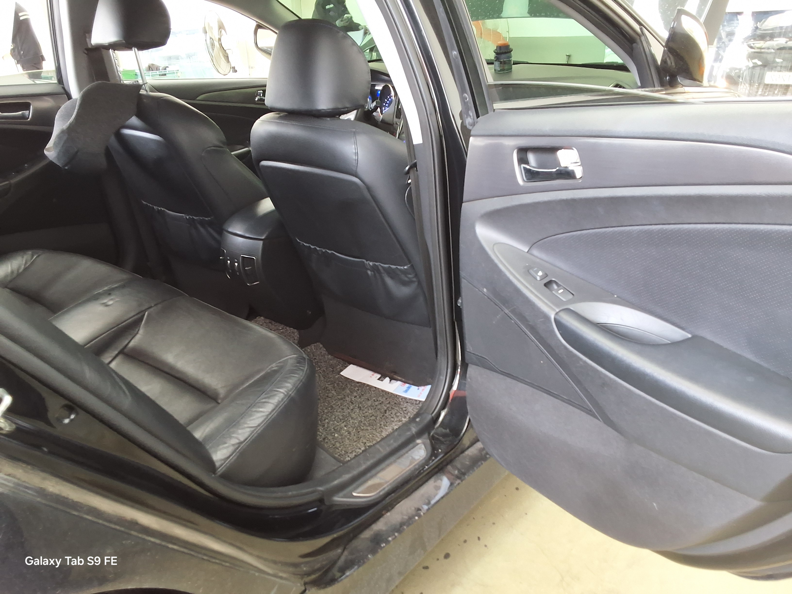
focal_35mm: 28
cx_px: 396
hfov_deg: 63.4
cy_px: 297
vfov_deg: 49.7
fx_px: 641
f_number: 1.9
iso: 100
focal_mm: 2.91
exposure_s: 1/40
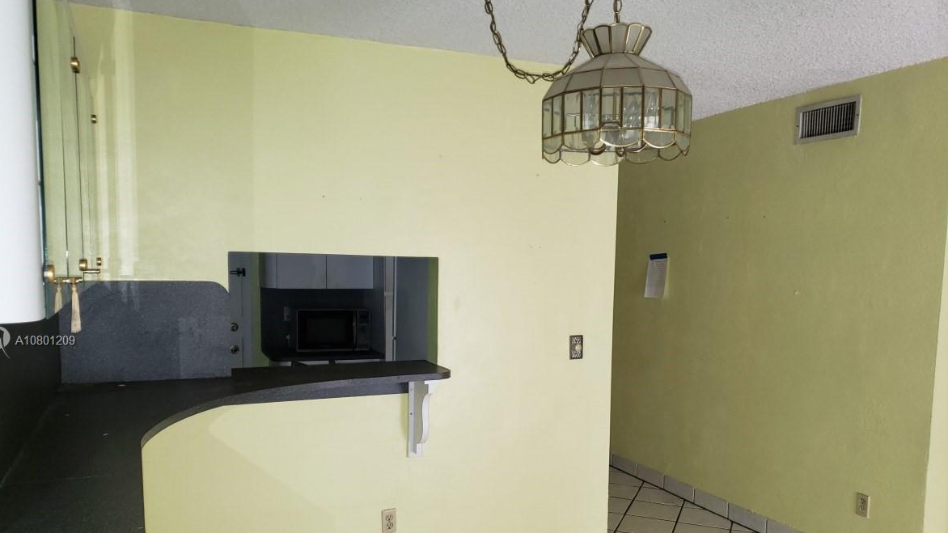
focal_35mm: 29
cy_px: 342
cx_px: 463
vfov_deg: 39.8
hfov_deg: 66.1
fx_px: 729
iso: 125
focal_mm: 4.3
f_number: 1.5
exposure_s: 1/16
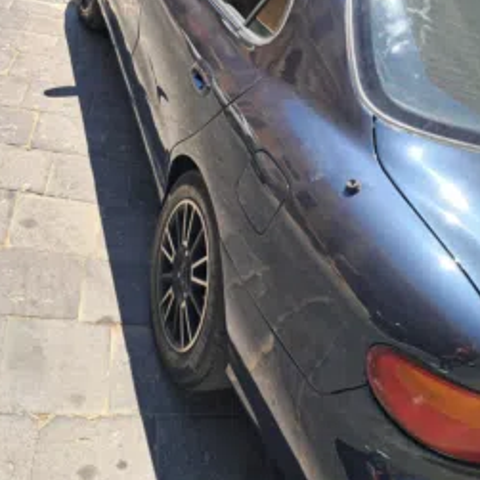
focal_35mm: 38
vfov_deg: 42.2
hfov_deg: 43.7
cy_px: 107
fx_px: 596
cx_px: 281
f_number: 1.8
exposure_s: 1/366
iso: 50
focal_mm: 4
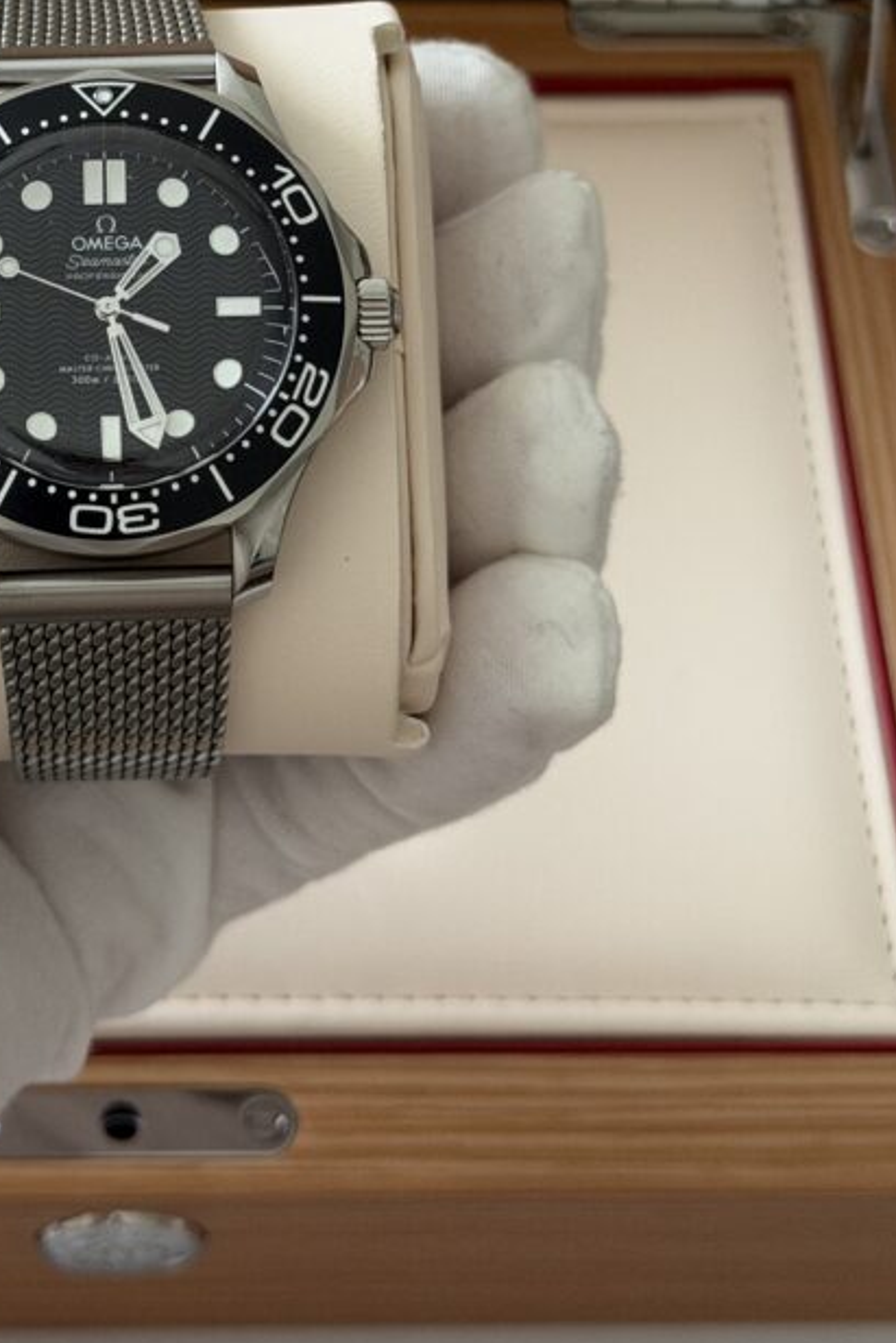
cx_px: 142
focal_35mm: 83
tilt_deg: -57.4
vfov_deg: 24.0
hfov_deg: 16.3
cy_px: 240
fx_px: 3097
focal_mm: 6.76
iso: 320
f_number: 1.78
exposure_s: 1/40
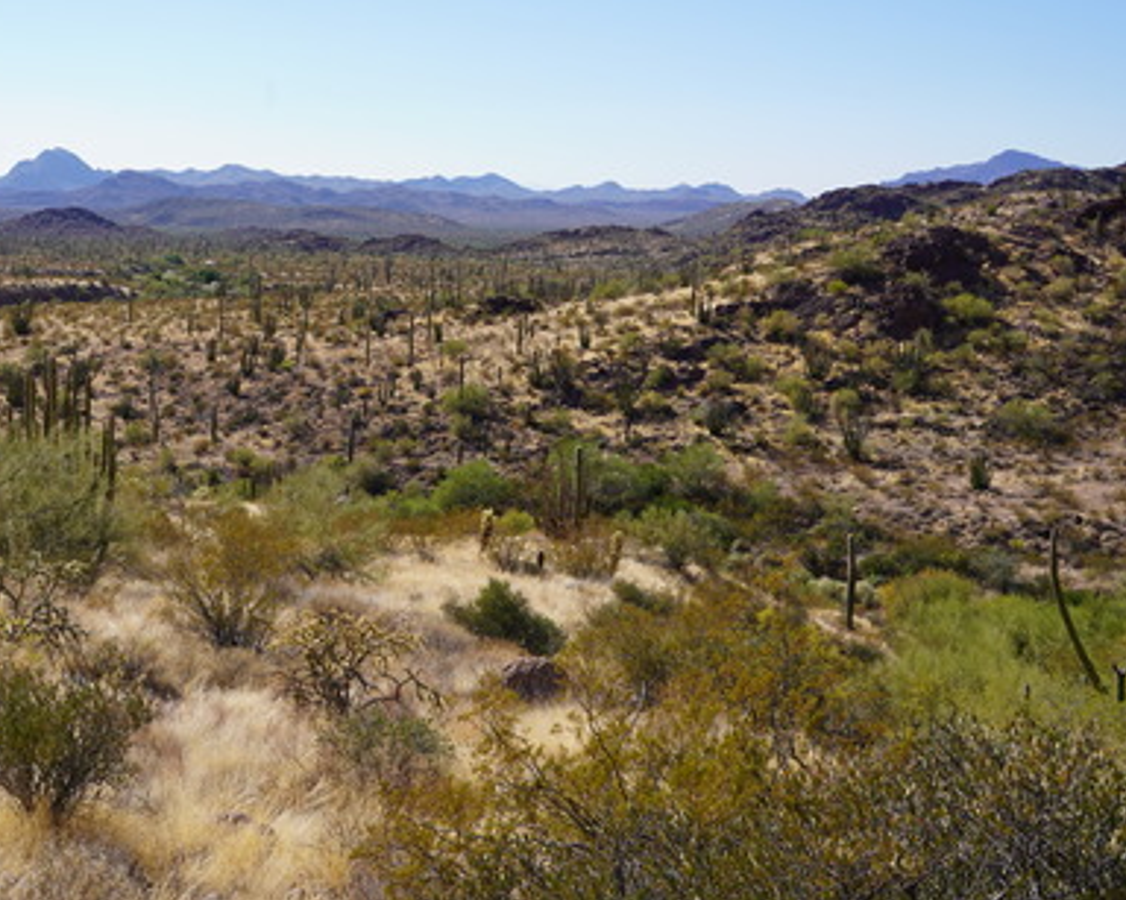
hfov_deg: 35.6
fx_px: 1732
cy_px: 356
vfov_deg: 29.1
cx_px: 355
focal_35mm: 52
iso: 100
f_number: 11
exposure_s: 1/160
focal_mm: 38
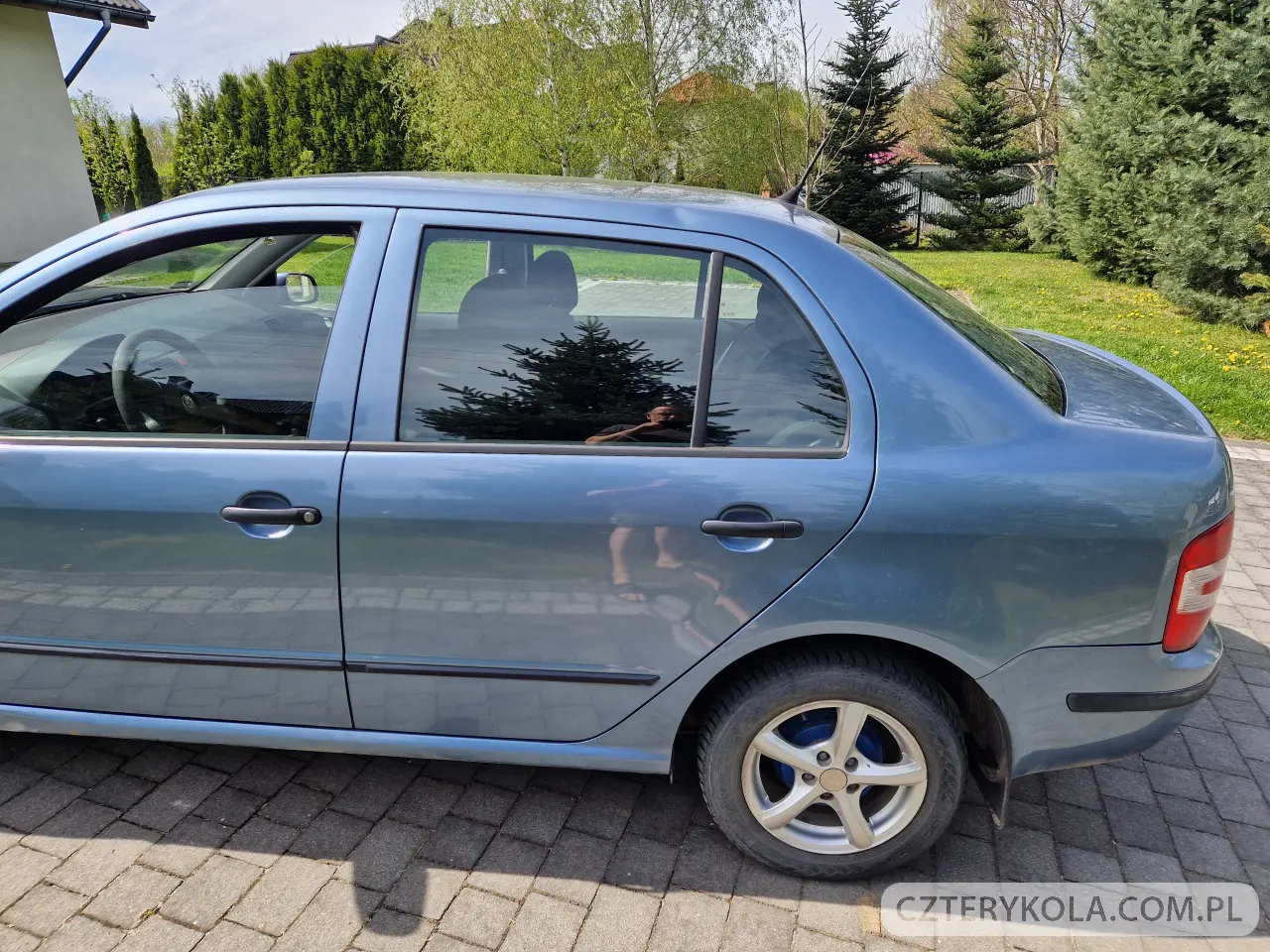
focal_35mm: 23
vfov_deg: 58.9
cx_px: 635
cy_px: 476
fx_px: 844
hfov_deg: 73.9
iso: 50
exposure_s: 1/828
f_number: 1.8
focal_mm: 5.4
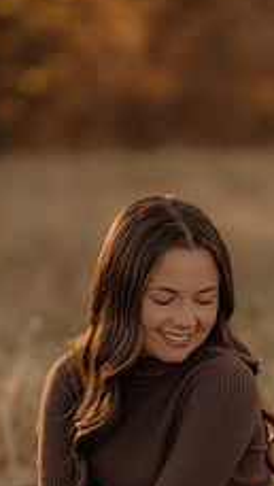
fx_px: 2258
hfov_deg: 6.9
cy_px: 378
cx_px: 195
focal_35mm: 175
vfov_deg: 12.3
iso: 200
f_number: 1.4
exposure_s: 1/1250
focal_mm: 85
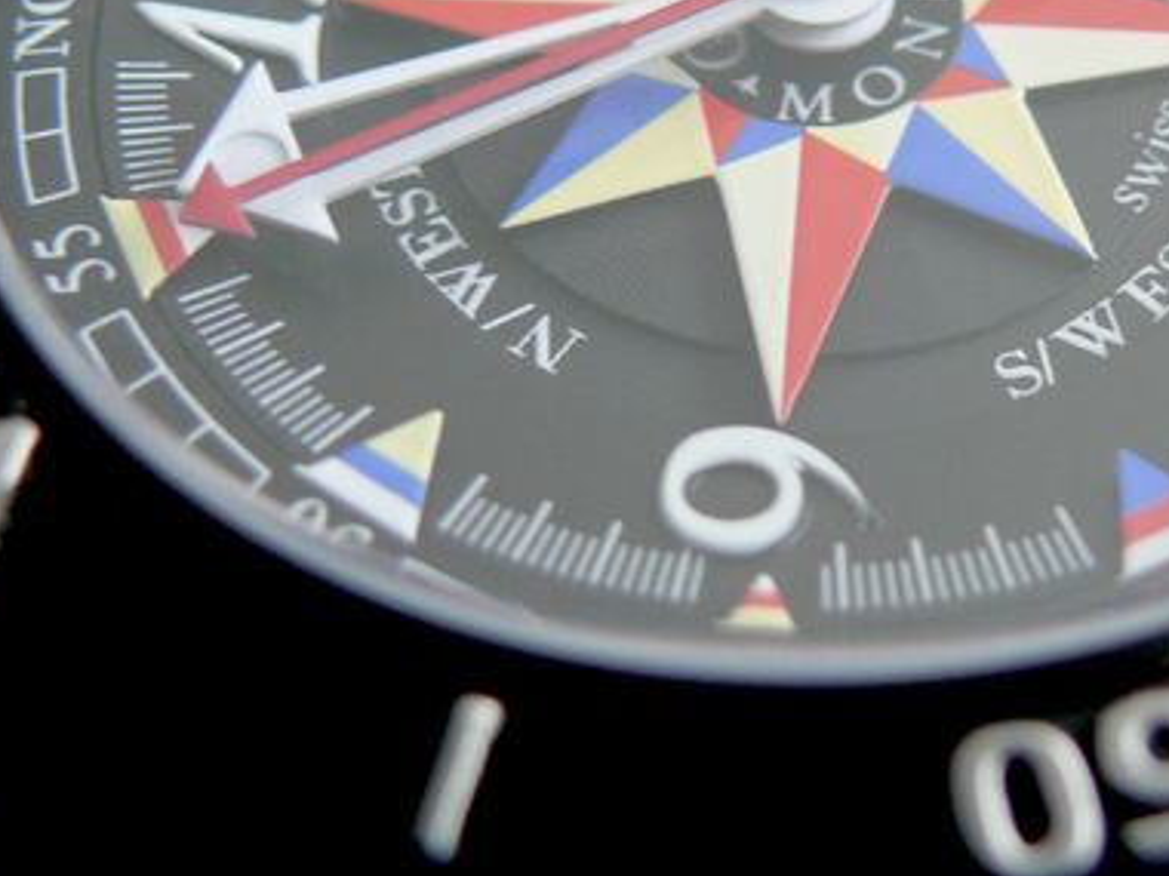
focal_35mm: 92
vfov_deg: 15.9
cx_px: 904
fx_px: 3107
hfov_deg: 21.1
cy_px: 101
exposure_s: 1/30
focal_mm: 7.4
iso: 100
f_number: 2.8
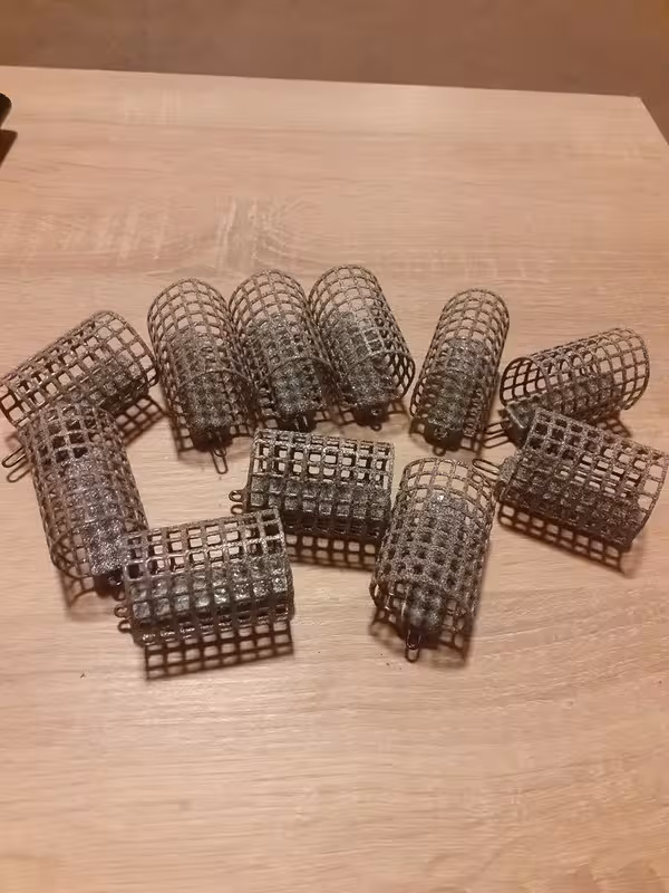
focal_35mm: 27
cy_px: 446
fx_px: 696
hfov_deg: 51.4
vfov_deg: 65.3
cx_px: 334
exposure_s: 1/25
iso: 320
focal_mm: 3.6
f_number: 1.9
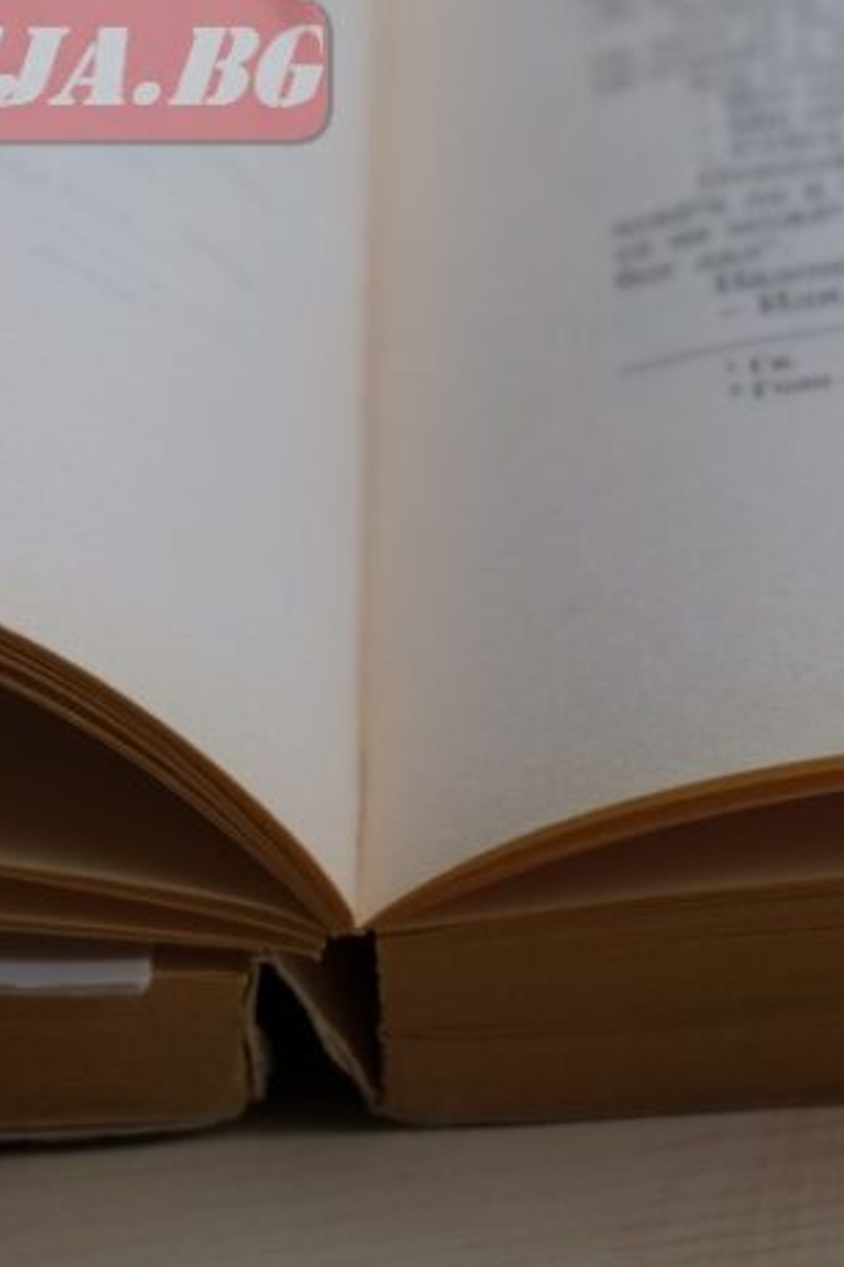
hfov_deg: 12.9
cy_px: 636
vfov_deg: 19.3
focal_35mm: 106
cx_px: 403
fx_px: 3727
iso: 200
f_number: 5.6
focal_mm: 46.7
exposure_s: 1/140
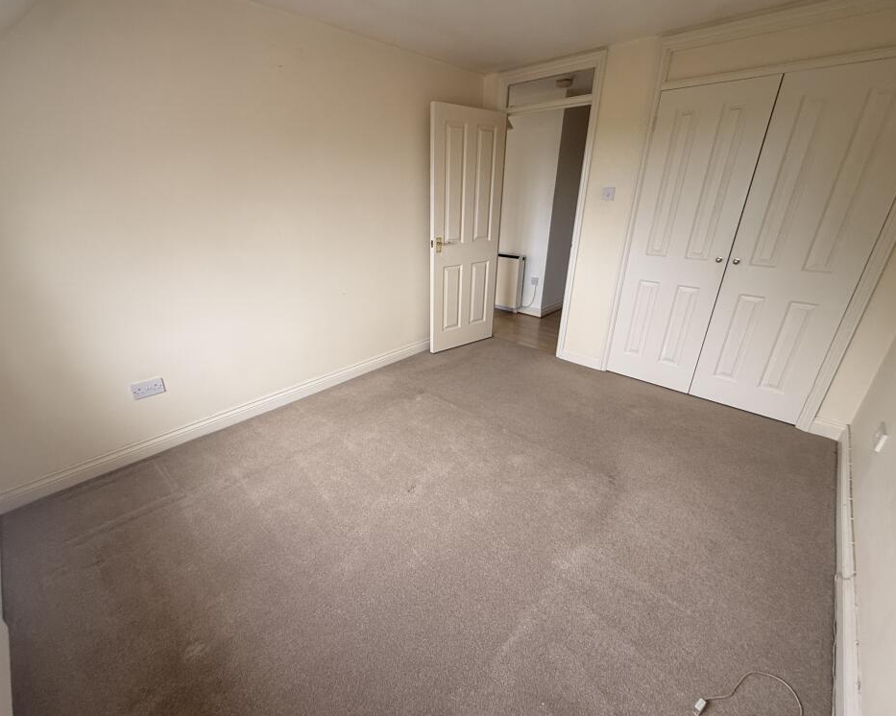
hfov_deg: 96.8
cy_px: 364
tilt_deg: -24.1
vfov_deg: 84.0
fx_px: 398
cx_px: 431
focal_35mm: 15
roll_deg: +0.1
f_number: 2.2
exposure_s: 1/99
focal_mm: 2.22
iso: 80
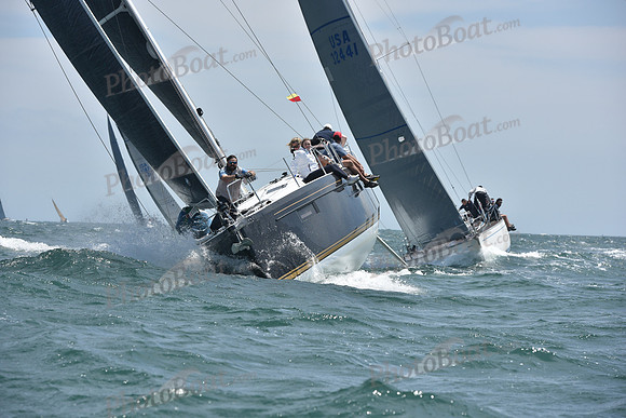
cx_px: 313
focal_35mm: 155
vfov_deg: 8.9
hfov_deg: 13.2
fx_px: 2696
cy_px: 209
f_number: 8
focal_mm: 155
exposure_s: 1/1250
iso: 250
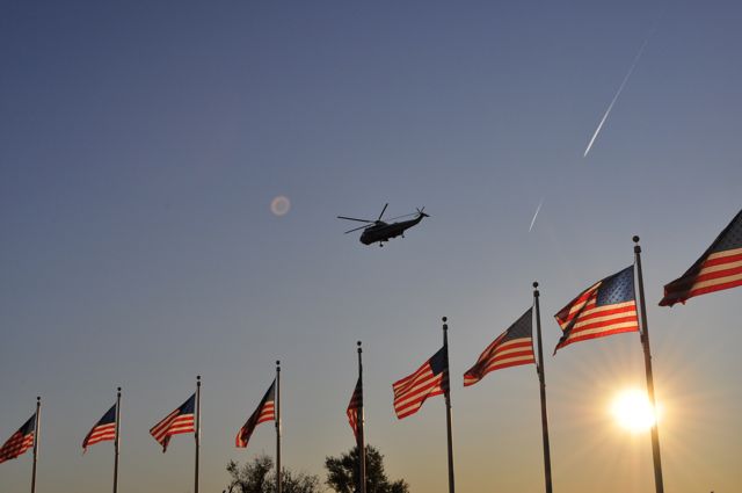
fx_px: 1050
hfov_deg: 38.9
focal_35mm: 51
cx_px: 371
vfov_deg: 26.4
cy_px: 246
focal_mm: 34
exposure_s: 1/800
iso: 200
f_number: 16
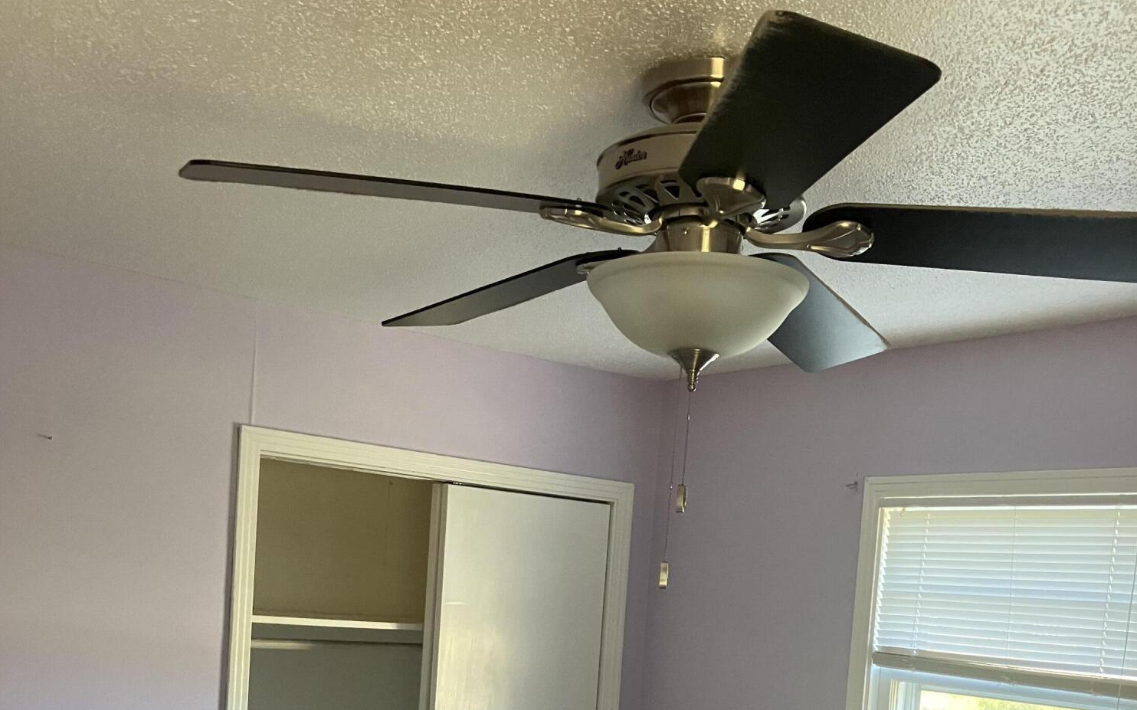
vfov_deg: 30.3
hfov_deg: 49.3
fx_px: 1239
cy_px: 661
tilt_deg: -3.2
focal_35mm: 40
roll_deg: -3.8
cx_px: 567
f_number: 1.8
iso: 250
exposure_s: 1/60
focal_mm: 3.99
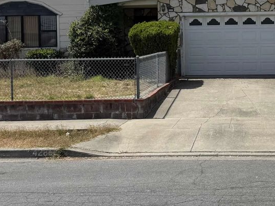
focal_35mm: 46
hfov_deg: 40.9
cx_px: 176
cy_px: 53
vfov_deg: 31.0
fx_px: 366
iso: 80
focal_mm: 6.76
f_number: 1.78
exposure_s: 1/7353
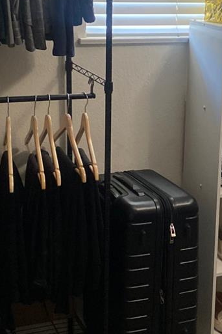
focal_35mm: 79
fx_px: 731
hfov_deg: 17.2
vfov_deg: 25.6
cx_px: 167
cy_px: 115
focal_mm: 4.25
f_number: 1.8
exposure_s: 1/60
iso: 500
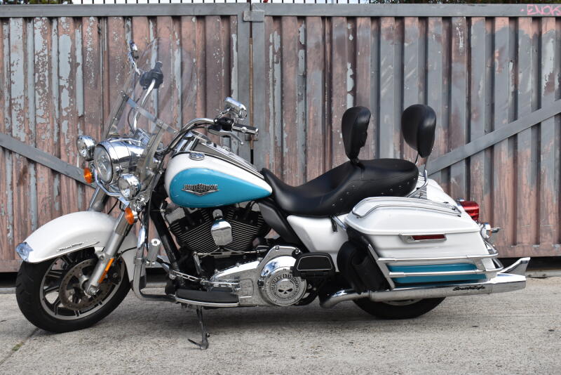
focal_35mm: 52
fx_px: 818
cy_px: 188
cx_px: 280
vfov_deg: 25.8
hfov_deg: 37.8
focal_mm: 35
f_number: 8
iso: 100
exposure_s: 1/250
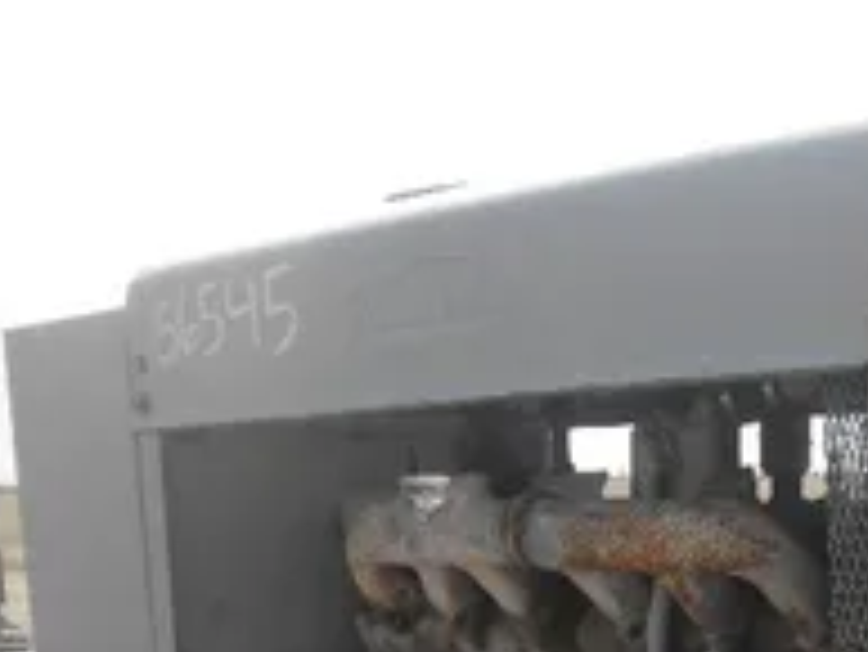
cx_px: 828
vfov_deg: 24.1
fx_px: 1455
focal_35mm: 58
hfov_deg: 31.2
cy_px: 652
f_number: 8.5
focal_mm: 5
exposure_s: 1/60
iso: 64
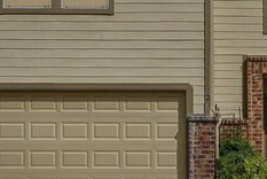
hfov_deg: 23.5
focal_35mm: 85
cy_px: 40
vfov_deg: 16.0
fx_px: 631
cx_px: 215
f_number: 8
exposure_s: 1/800
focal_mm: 31
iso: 200
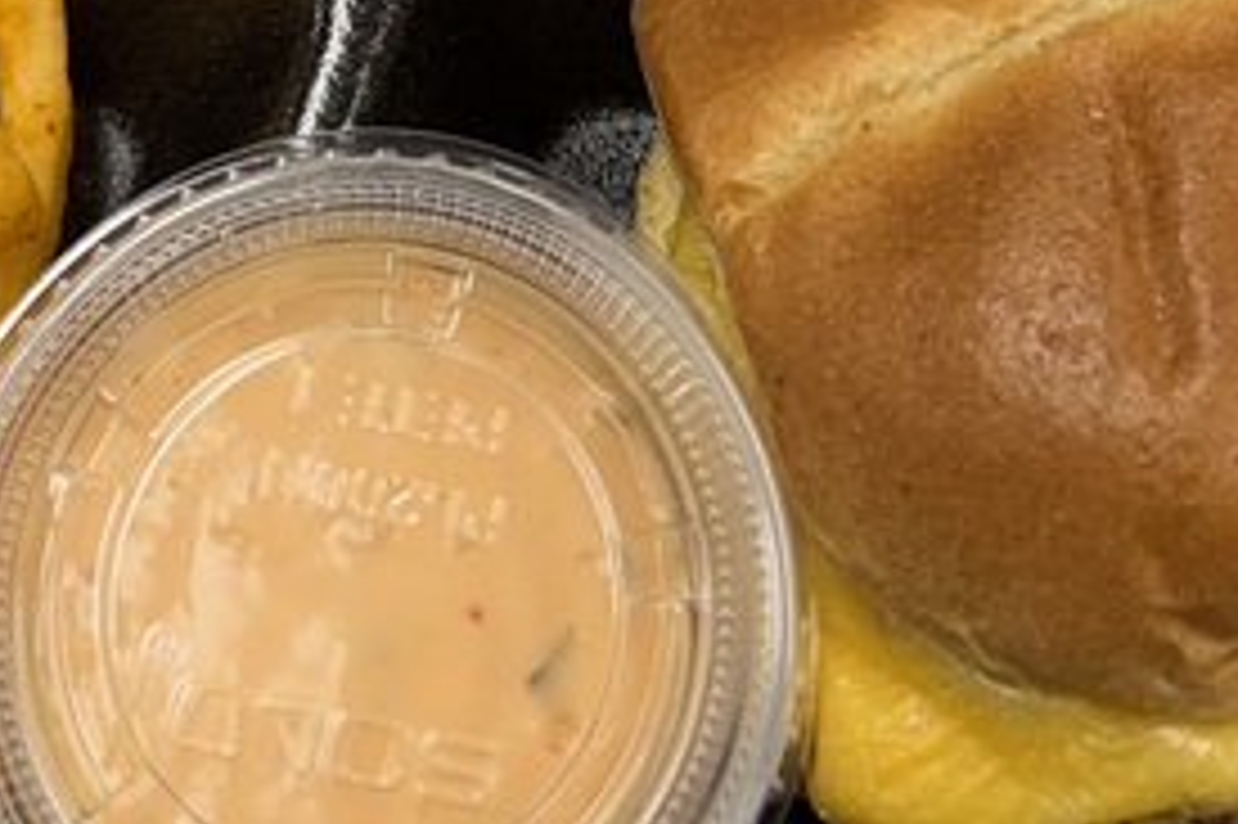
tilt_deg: -57.7
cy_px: -468
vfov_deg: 13.7
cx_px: 459
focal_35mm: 93
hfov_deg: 21.9
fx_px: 3196
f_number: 1.78
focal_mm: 6.76
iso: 100
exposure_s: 1/120
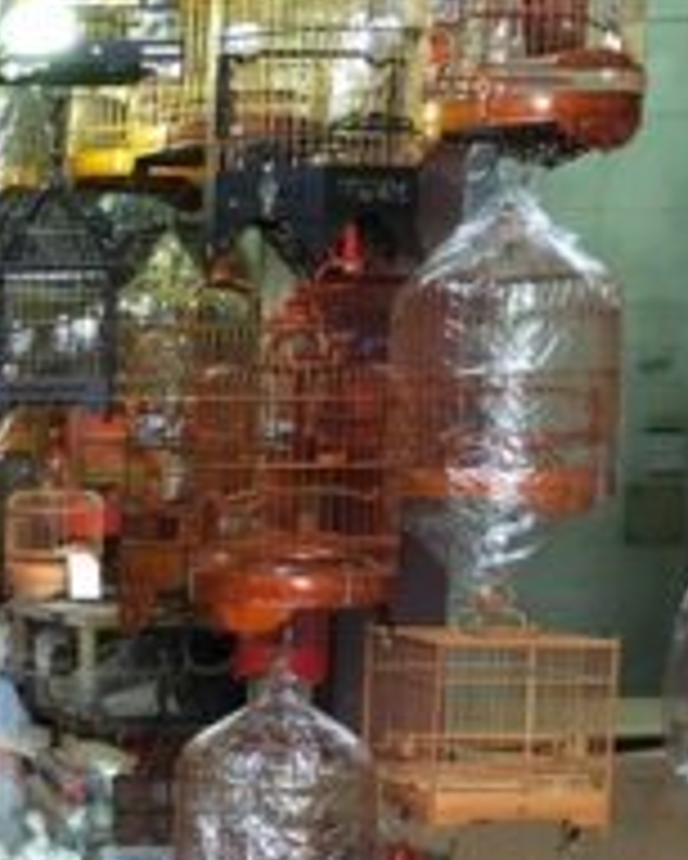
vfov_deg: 19.9
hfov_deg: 14.5
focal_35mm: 95
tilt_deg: -4.9
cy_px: 711
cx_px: -490
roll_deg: +0.0
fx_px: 2416
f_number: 2.2
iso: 80
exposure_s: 1/33
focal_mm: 4.15
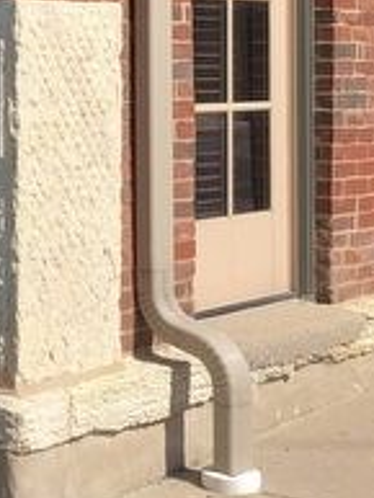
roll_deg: -0.4
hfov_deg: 12.3
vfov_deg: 16.6
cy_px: 13
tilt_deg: +3.4
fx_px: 1669
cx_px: -155
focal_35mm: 116
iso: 25
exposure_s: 1/2315
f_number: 1.8
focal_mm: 4
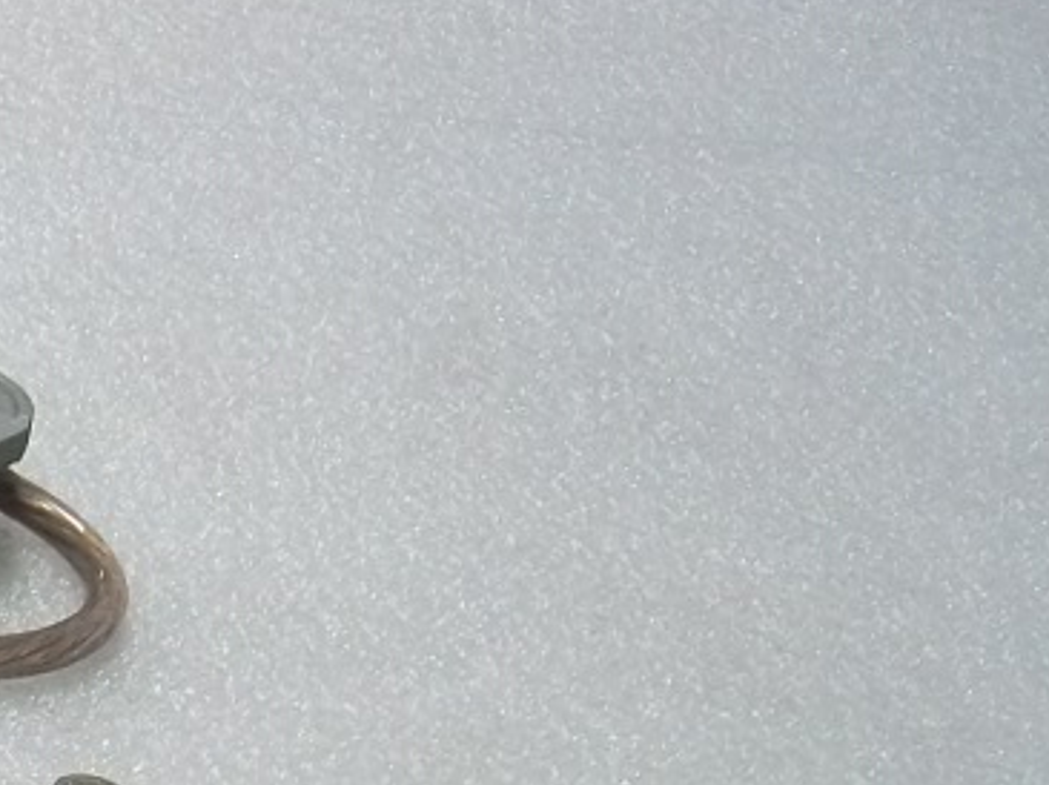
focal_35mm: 119
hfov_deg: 15.1
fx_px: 3604
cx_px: -619
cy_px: 1155
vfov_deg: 11.9
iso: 160
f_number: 2.7
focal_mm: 6.1
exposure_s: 1/50
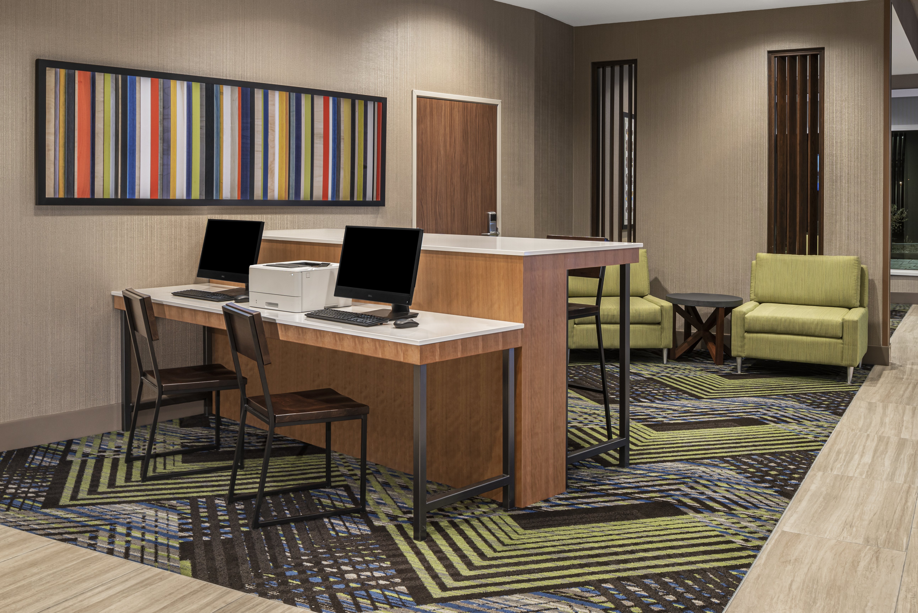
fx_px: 918
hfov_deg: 53.1
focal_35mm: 36
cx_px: 459
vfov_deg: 36.9
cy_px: 306
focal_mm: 24
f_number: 11
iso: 200
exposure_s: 1/1.25
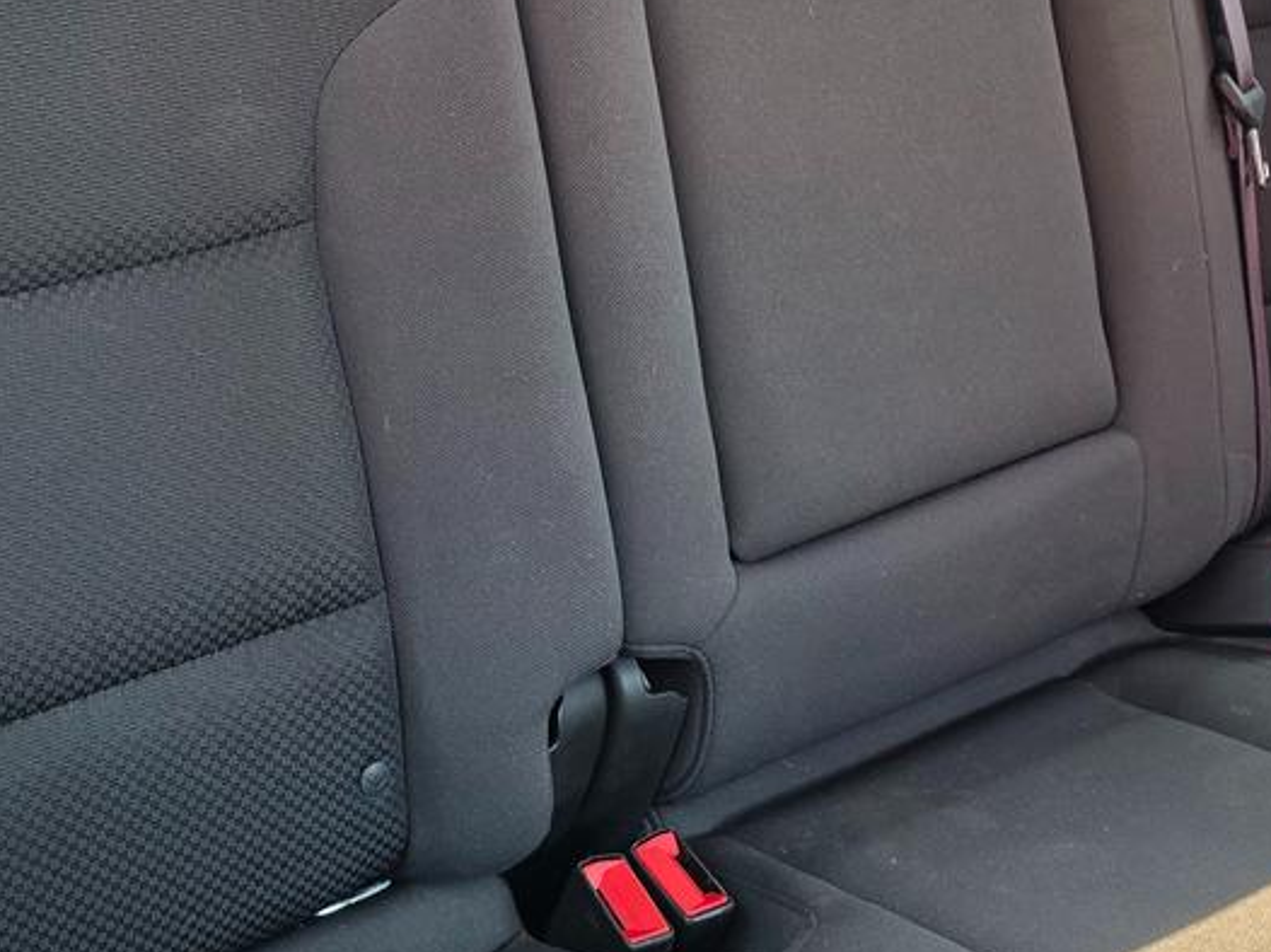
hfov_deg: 33.9
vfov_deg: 26.1
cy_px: 464
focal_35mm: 56
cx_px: 377
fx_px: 2055
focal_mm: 6.3
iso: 160
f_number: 1.7
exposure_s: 1/120
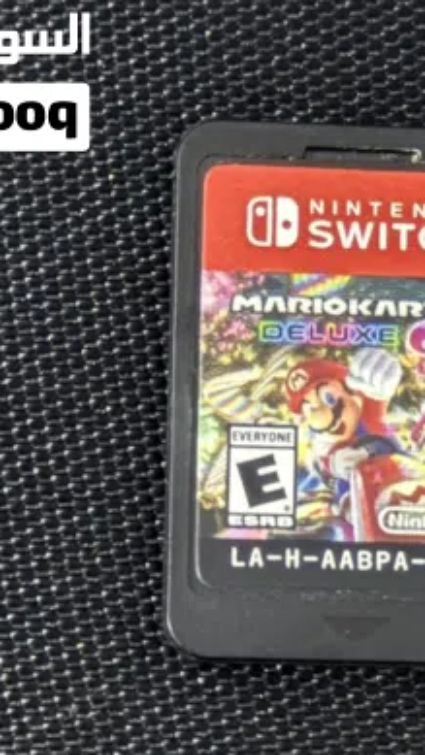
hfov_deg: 13.9
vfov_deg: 24.7
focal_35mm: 86
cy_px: 431
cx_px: 382
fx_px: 1722
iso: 250
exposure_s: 1/17
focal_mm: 6.76
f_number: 1.78
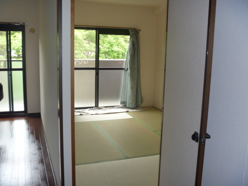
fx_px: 251
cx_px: 124
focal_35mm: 35
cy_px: 93
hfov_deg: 52.6
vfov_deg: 40.7
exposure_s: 1/30
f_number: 3.5
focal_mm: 6.3
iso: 200
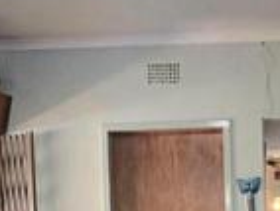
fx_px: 591
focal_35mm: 73
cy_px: 254
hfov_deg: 25.8
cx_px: 248
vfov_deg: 19.1
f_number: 1.9
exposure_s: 1/50.3
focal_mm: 2.2
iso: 500
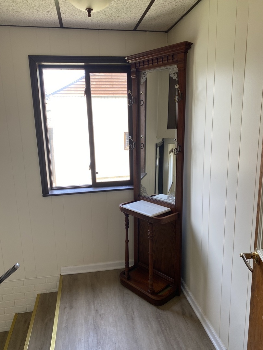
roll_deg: +1.3
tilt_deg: -11.0
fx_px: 263
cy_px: 175
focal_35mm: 26
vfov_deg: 67.3
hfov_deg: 53.1
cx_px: 132
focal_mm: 4.25
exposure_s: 1/121
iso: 50
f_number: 1.8
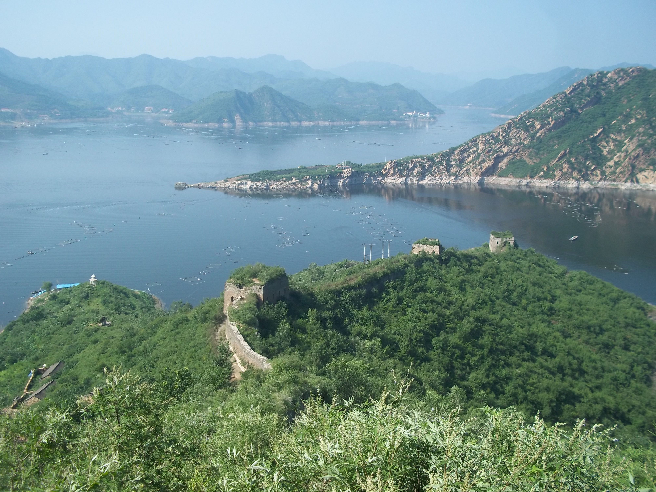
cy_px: 246
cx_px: 328
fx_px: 682
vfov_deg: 39.7
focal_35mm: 36
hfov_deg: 51.4
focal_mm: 6.5
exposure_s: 1/125
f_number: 8
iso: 80
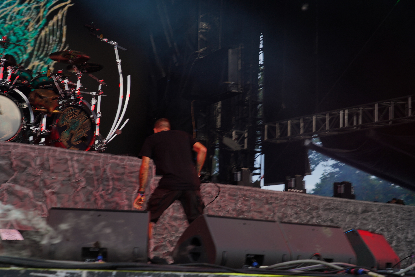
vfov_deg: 21.9
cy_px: 138
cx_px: 208
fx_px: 715
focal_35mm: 62
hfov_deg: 32.4
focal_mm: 62
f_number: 5.6
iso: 100
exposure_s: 1/60
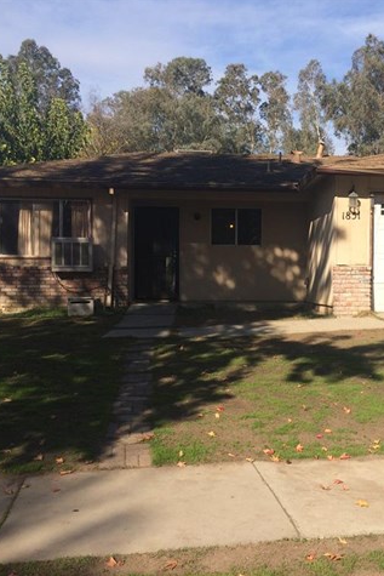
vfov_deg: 46.4
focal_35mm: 42
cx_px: 254
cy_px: 286
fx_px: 671
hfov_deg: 31.7
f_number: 2.2
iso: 40
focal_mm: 4.12
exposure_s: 1/2053
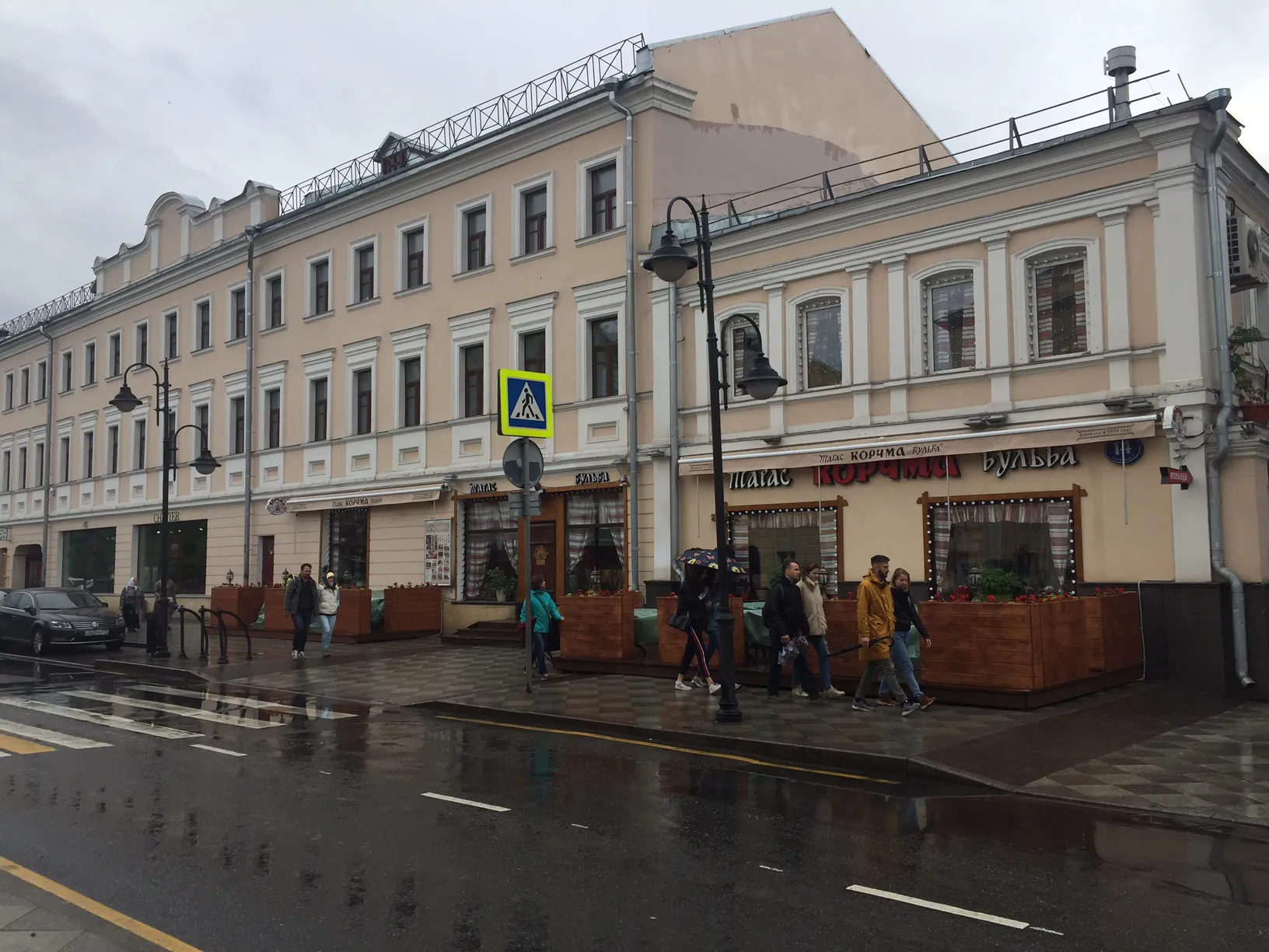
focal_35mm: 29
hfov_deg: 61.7
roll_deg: -0.3
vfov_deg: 48.2
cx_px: 634
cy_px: 476
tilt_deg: +3.0
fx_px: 1063
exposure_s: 1/860
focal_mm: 4.15
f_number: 2.2
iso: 32
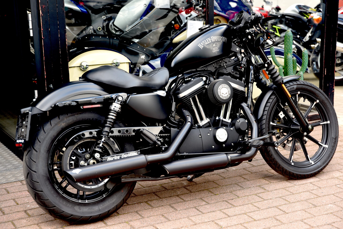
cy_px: 114
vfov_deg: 20.6
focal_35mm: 66
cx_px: 172
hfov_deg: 30.5
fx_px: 629
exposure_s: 1/60
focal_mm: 66
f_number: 4
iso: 100
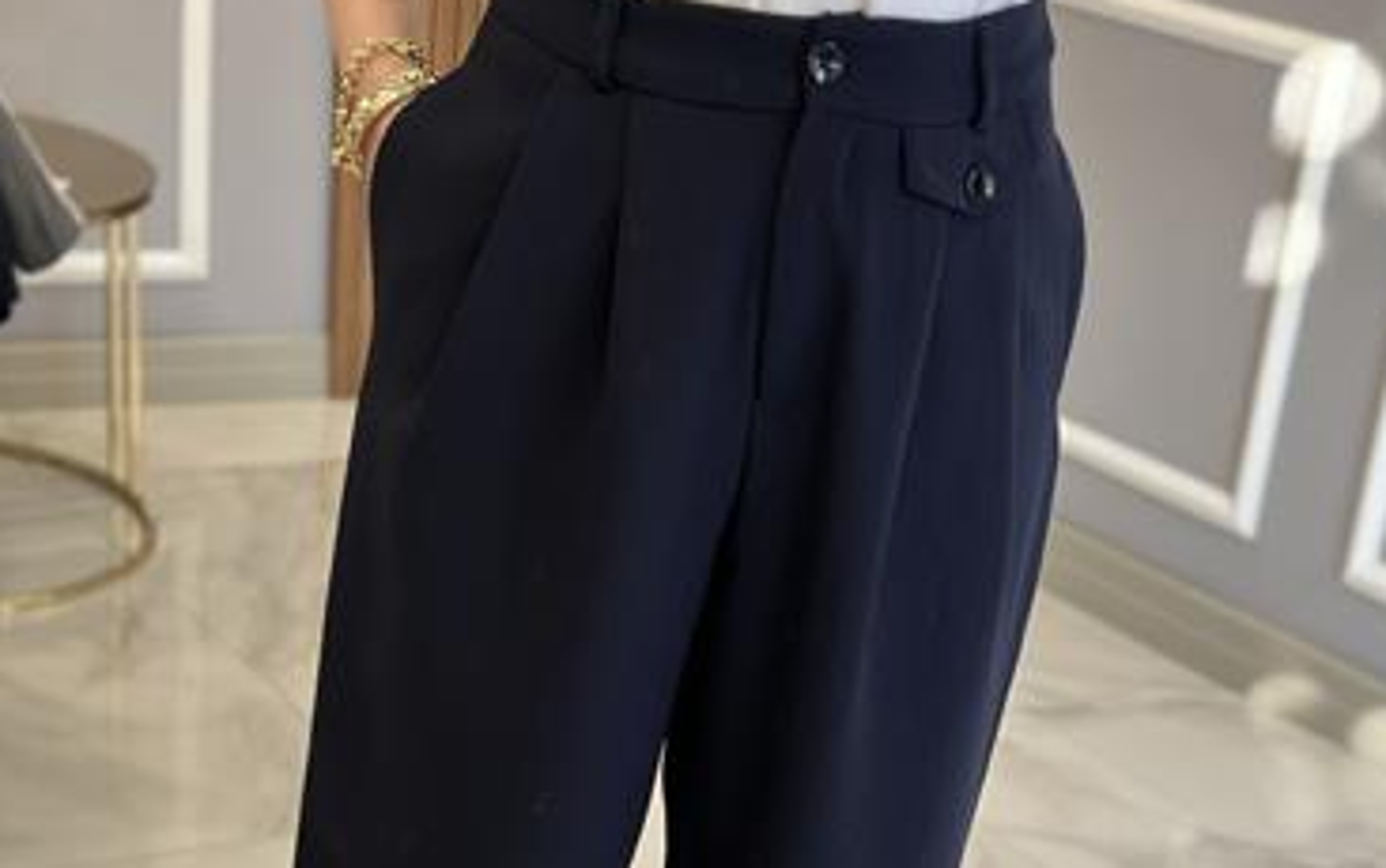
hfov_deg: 28.6
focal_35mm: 72
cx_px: 721
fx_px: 2722
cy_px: 898
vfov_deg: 17.6
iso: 80
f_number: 1.78
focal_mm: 6.86
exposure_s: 1/121
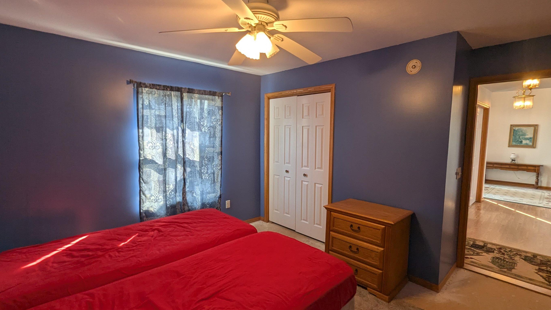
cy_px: 156
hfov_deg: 99.4
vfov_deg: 67.1
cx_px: 278
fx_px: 234
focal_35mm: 16
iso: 47
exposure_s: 1/60
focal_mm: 1.95
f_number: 2.2
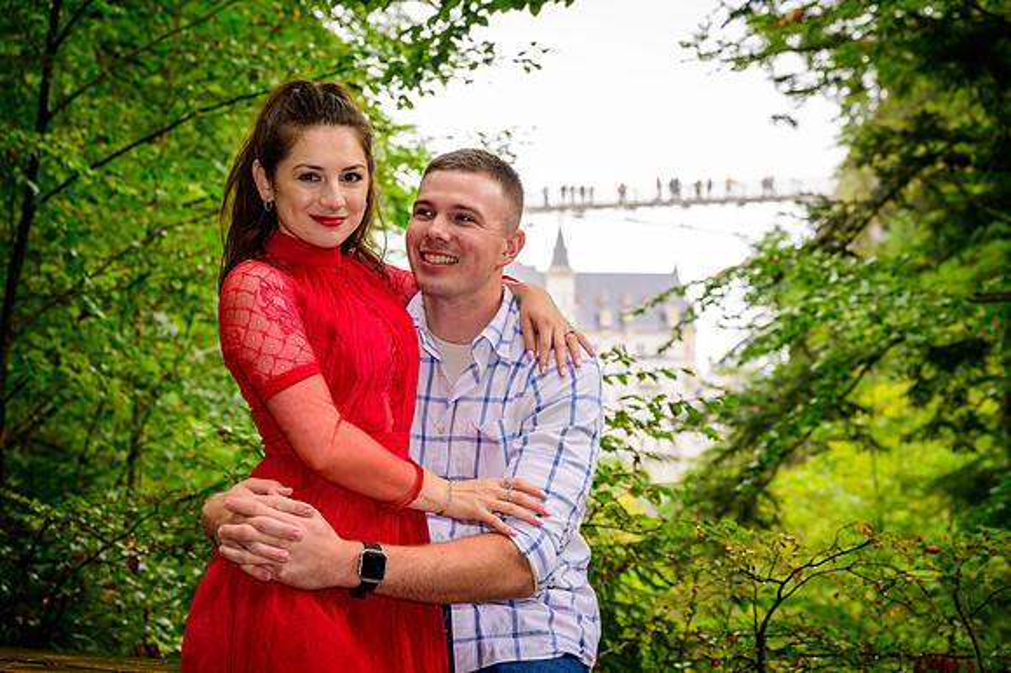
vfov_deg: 21.9
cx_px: 506
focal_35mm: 62
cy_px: 336
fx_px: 1740
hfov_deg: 32.4
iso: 400
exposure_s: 1/125
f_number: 5.6
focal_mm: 62
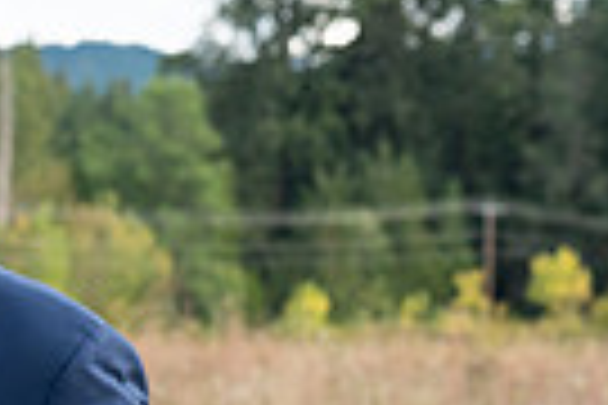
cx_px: -131
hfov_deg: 9.4
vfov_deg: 6.3
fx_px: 3631
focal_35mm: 215
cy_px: 605
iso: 400
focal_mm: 50
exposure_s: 1/800
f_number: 4.5
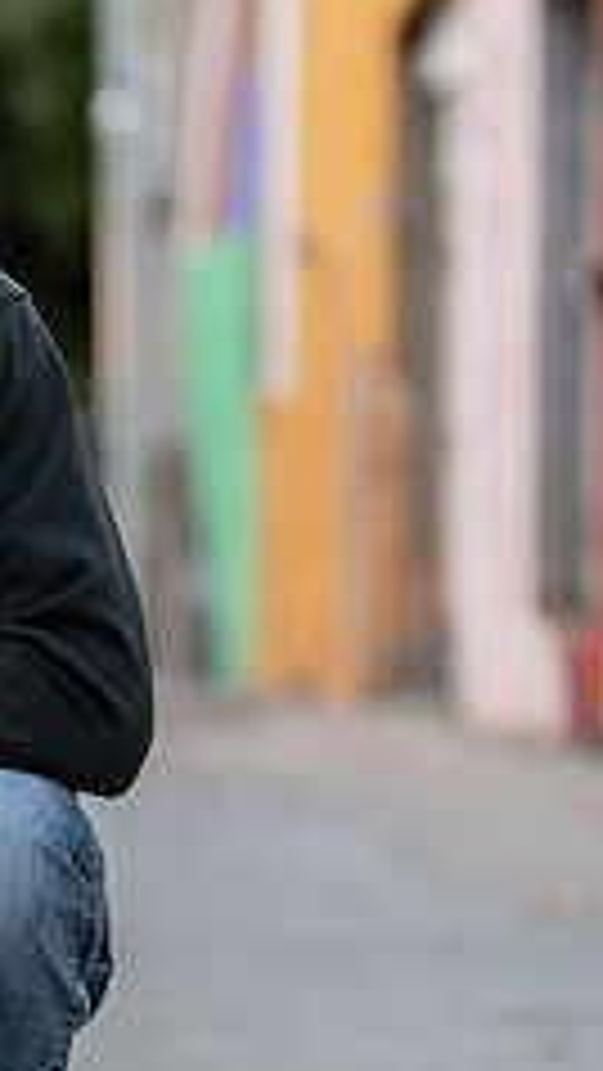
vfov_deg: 14.5
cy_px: 762
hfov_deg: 8.1
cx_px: -235
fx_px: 4204
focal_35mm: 148
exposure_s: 1/320
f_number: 1.2
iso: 500
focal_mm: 50
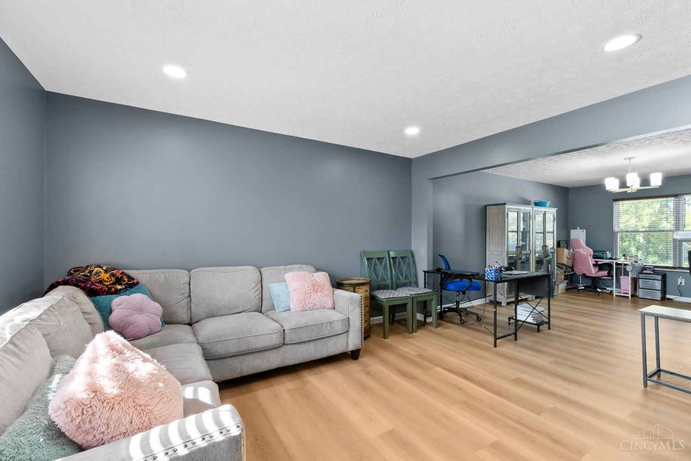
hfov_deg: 100.4
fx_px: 288
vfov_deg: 77.3
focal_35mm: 15
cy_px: 230
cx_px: 346
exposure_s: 1/4
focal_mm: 10
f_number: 7.1
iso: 400
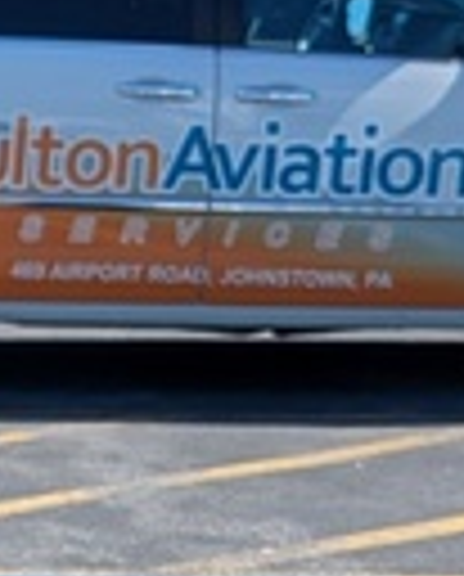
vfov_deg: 10.1
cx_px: -728
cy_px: 738
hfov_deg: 7.6
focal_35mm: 187
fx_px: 3199
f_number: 1.85
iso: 34
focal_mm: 6.81
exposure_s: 1/1689
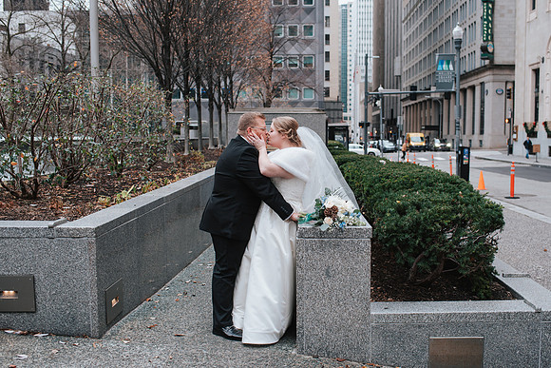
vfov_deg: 34.4
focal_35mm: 39
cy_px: 184
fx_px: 593
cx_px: 301
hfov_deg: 49.8
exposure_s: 1/320
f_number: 3.2
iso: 560
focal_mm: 35
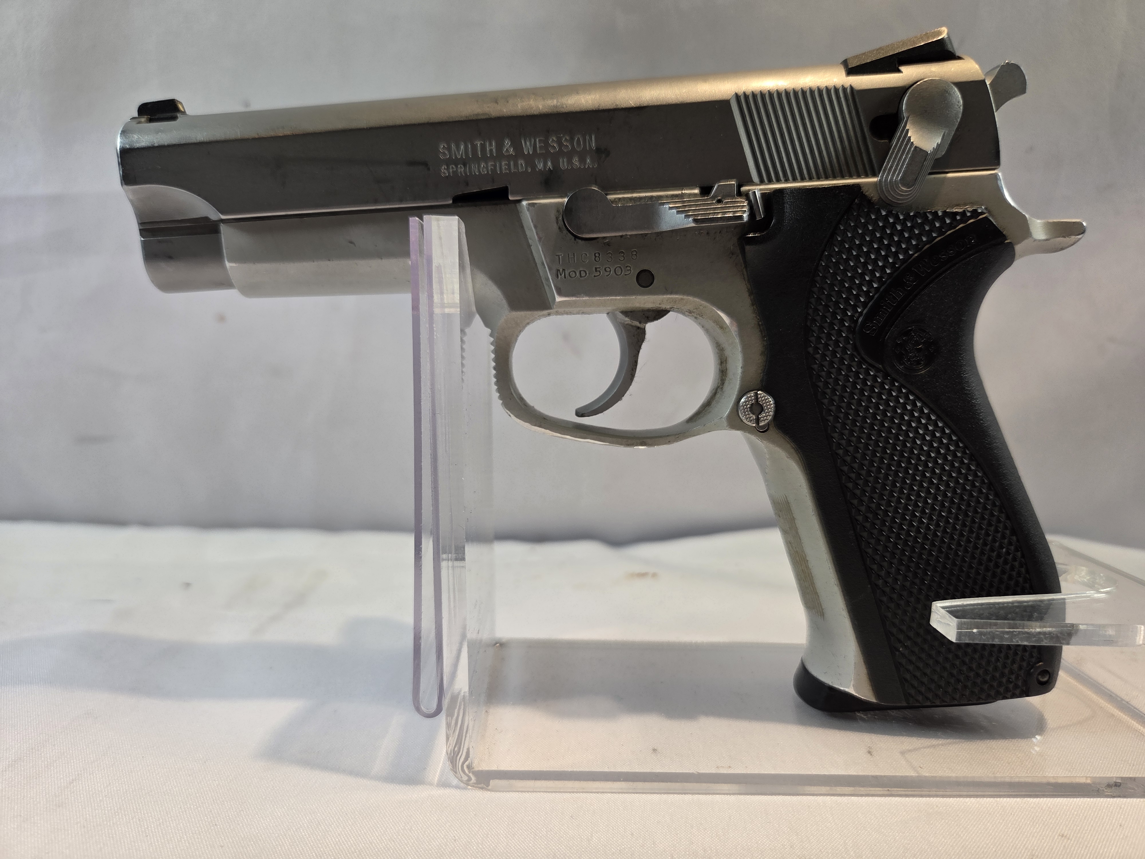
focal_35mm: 23
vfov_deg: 58.9
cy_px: 430
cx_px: 572
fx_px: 761
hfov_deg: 73.9
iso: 80
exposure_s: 1/696
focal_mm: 5.4
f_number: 1.8
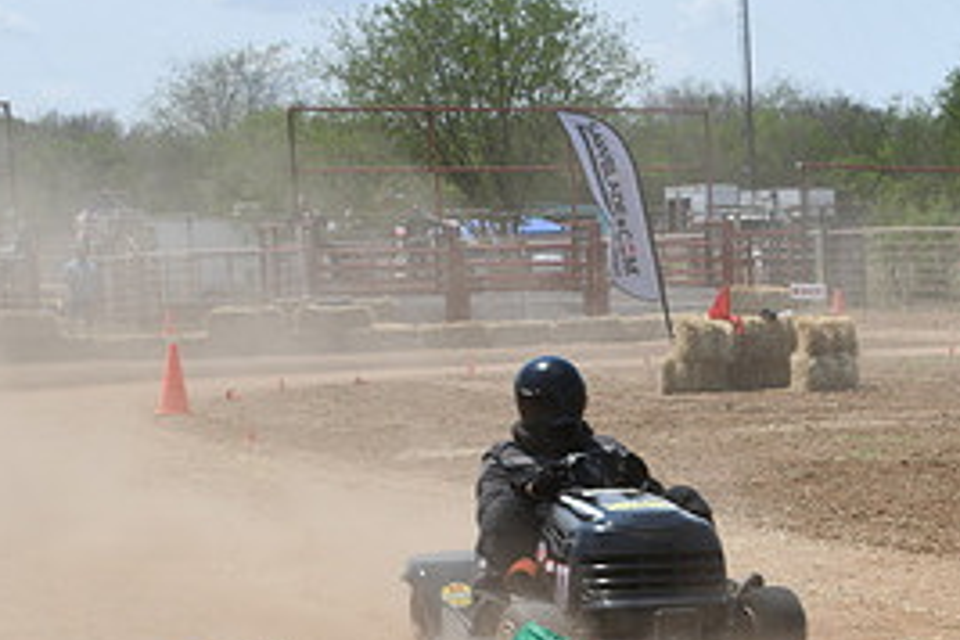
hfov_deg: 16.2
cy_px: 440
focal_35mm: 124
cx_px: 967
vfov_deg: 11.0
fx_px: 3306
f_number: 10
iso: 100
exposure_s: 1/400
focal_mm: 38
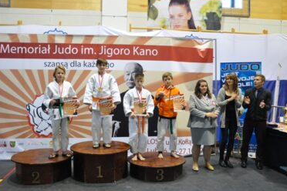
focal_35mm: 29
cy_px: 97
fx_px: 231
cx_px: 136
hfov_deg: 63.6
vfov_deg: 45.0
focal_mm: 18
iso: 2000
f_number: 4.5
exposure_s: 1/80
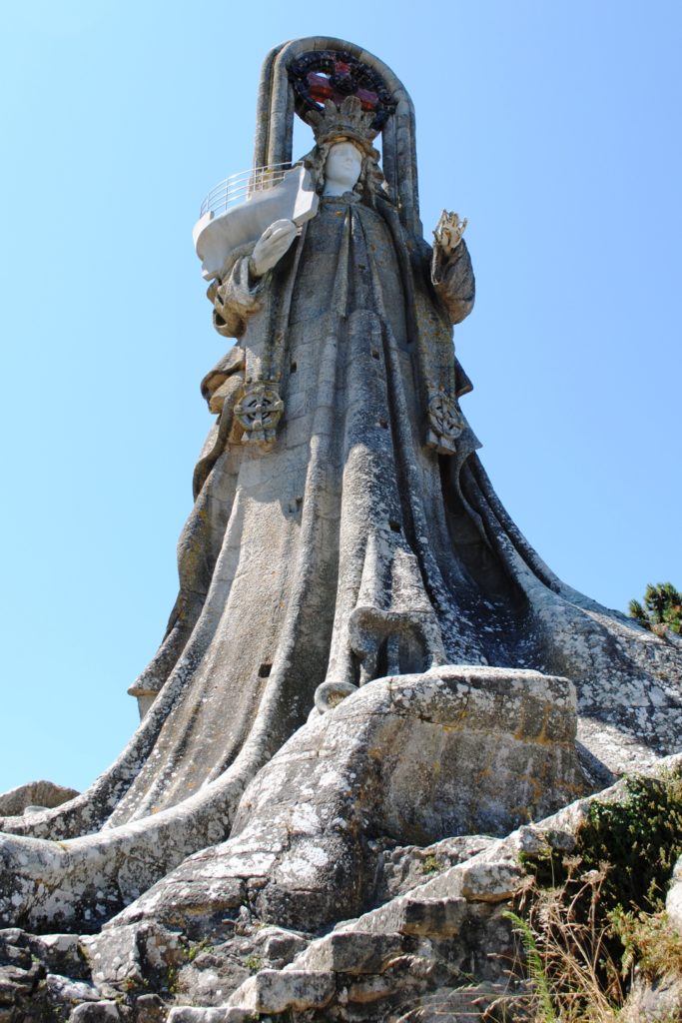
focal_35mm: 30
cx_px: 341
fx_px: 852
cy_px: 512
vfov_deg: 61.9
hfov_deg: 43.6
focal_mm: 20
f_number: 6.3
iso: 100
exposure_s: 1/160
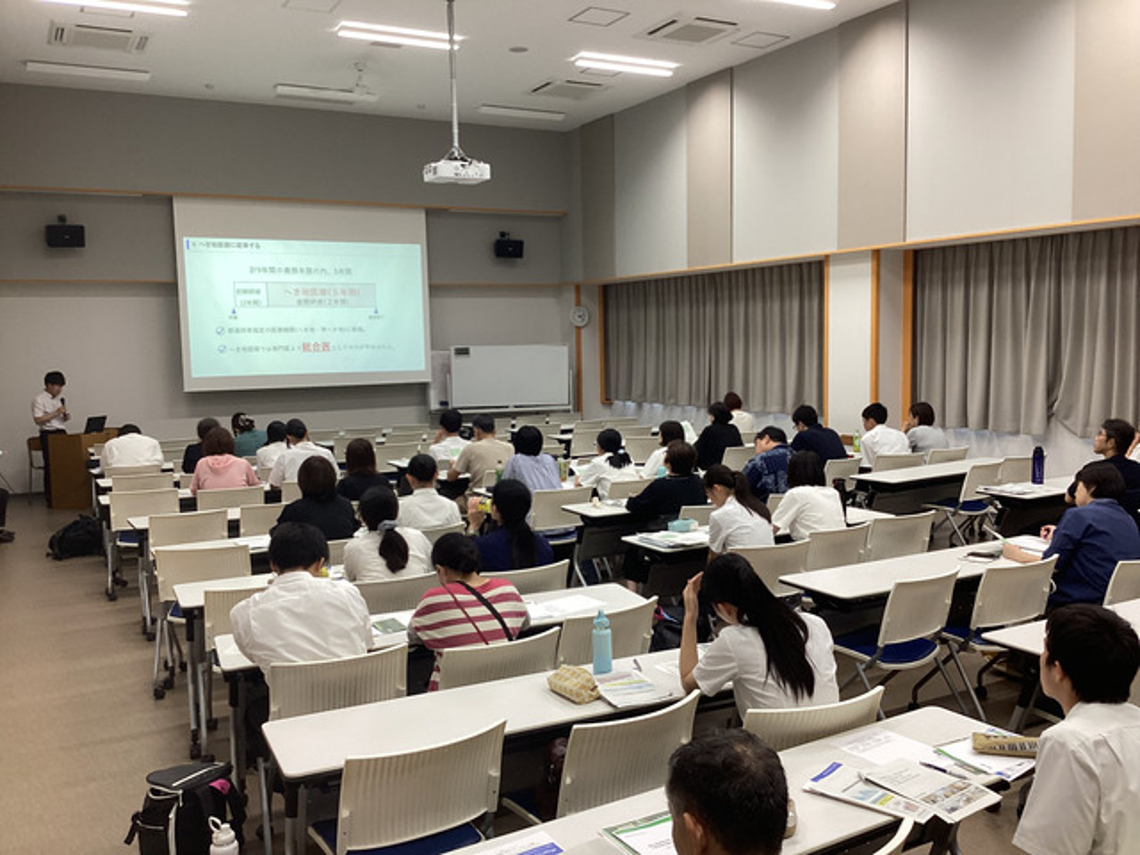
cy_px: 428
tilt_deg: -5.7
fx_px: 1021
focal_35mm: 31
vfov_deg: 45.4
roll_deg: +0.6
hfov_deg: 58.4
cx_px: 570
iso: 100
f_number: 2.4
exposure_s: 1/60
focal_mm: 3.3
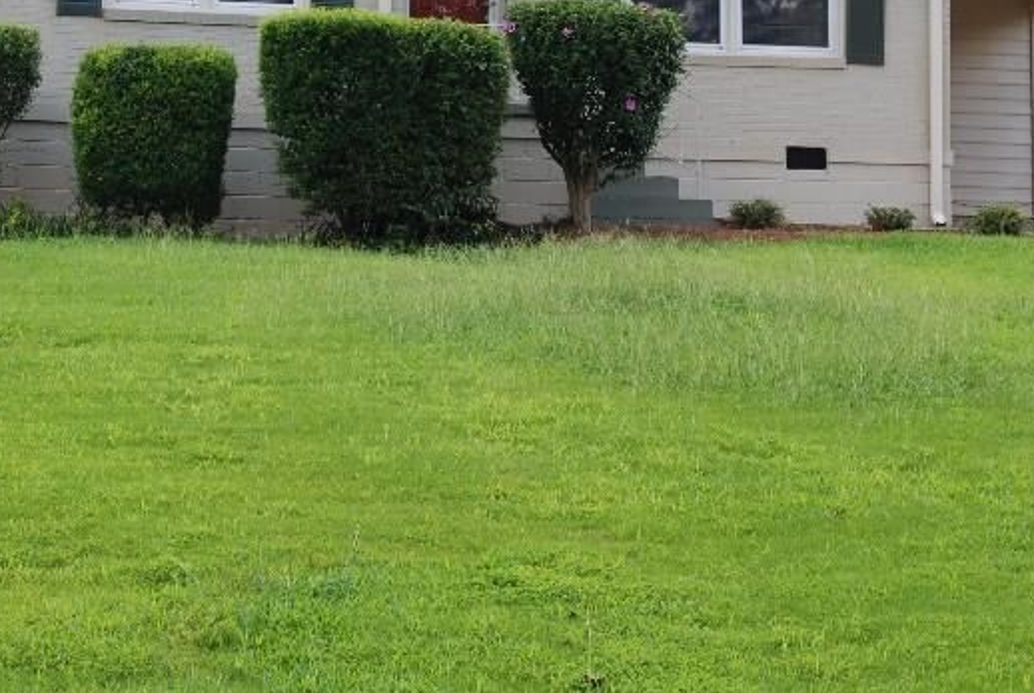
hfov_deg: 24.4
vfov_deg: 16.4
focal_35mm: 83
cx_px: 391
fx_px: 2387
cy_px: 165
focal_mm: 28
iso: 200
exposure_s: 1/100
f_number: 5
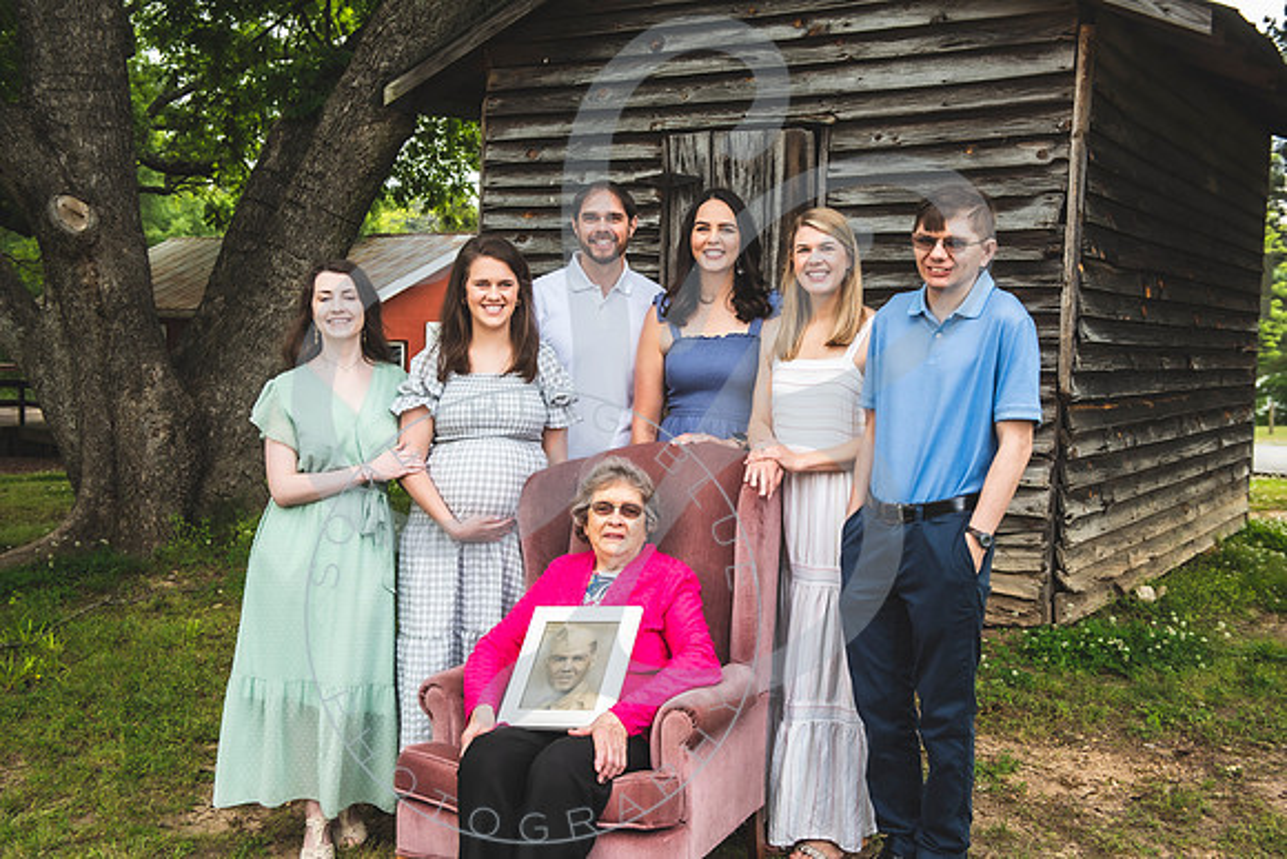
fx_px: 1430
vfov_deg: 33.4
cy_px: 430
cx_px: 644
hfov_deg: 48.4
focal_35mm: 40
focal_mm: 40
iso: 160
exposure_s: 1/200
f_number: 5.6
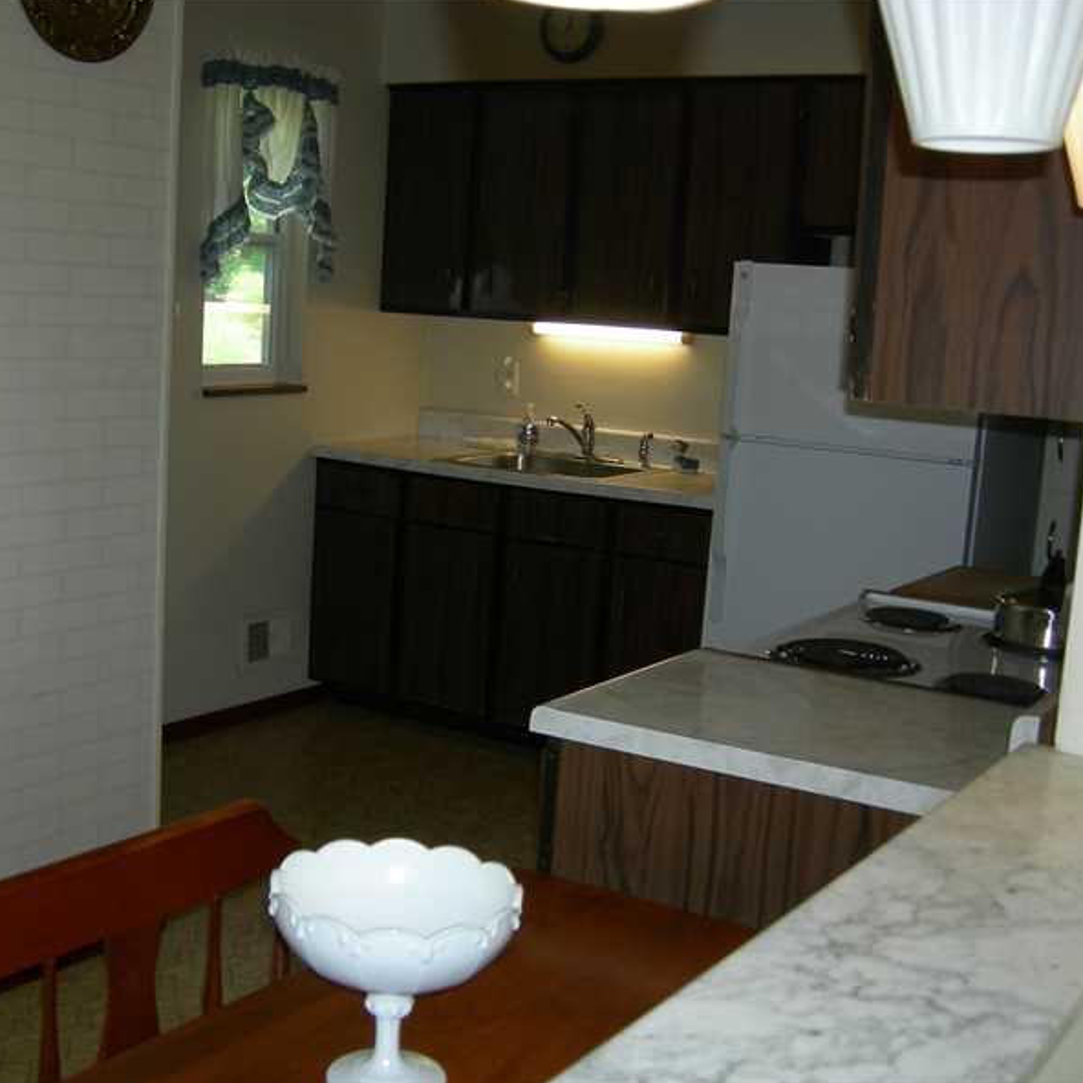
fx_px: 1522
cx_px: 448
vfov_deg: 39.2
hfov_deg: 39.0
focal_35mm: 43
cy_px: 540
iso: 64
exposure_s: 1/60.1
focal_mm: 7.5
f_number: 2.7
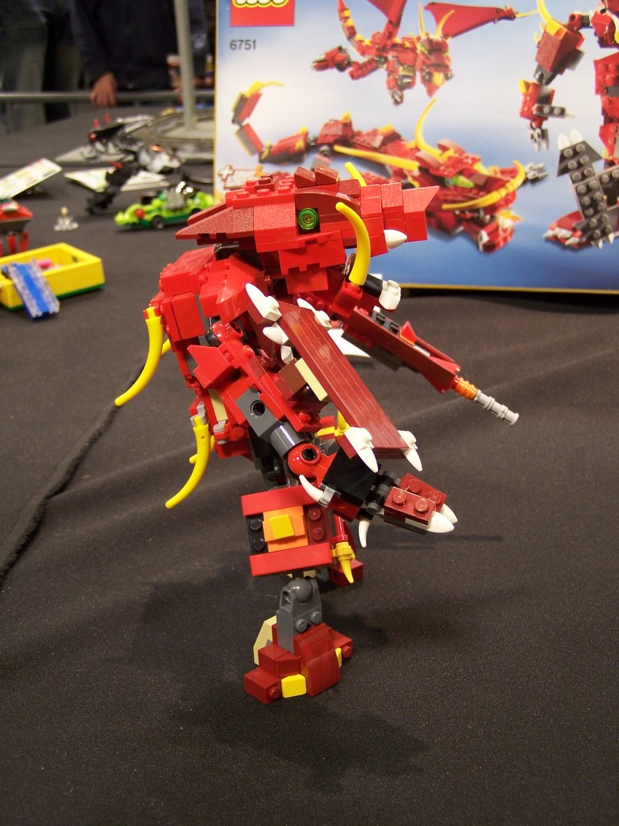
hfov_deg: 30.3
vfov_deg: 39.7
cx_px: 310
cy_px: 413
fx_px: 1144
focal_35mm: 48
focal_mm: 8
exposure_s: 1/2
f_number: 3
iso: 80
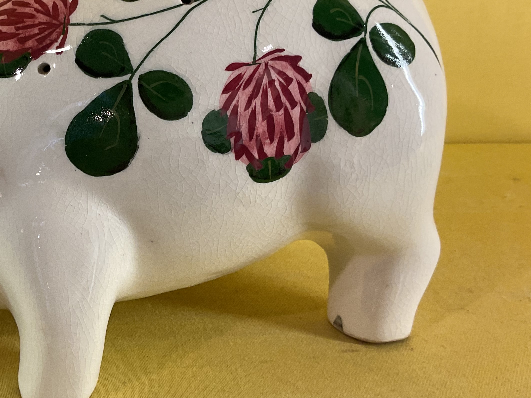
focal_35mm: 55
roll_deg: -0.8
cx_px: 76
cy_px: 122
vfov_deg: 26.4
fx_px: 844
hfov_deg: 33.5
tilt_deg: -18.8
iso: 40
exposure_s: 1/50
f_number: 1.8
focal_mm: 3
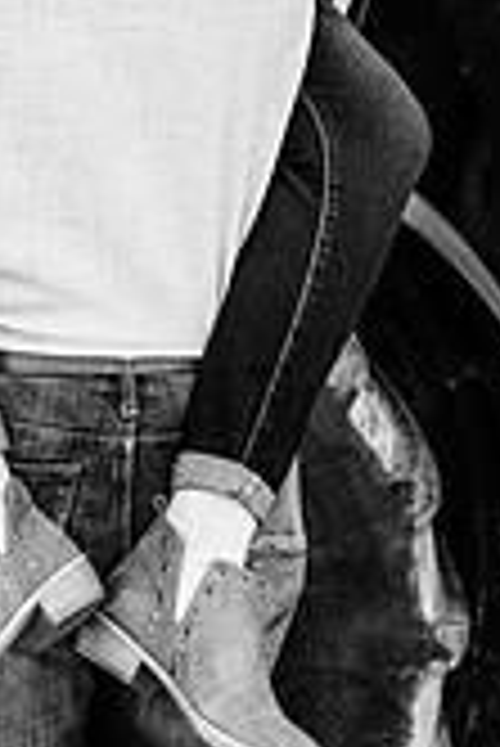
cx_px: 122
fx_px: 1975
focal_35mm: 95
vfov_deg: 20.3
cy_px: -108
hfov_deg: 14.4
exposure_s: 1/640
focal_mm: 35
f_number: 3.2
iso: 200
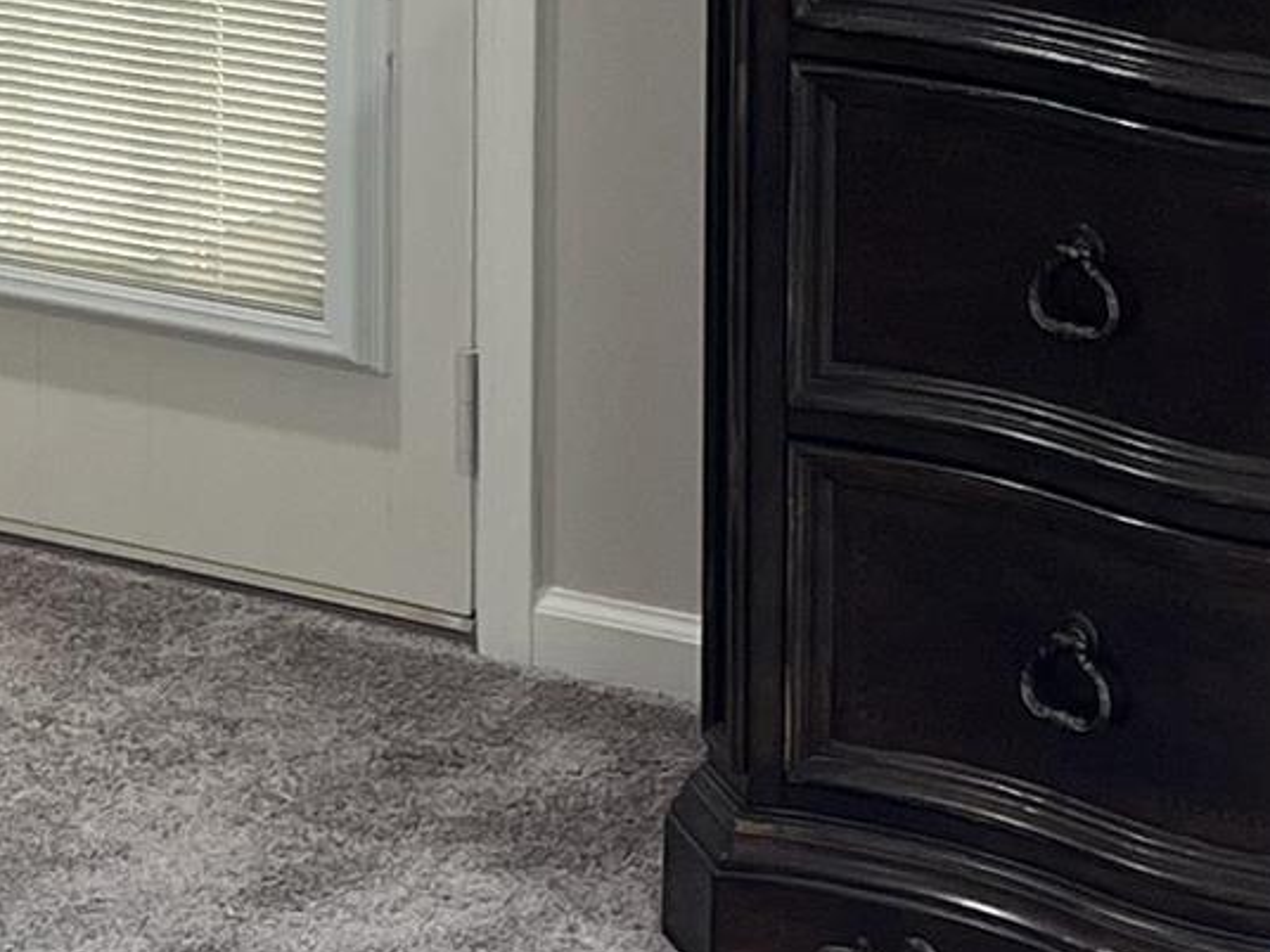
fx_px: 5467
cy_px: -815
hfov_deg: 13.2
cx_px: 355
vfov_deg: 9.4
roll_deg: +0.0
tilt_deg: -4.3
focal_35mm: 149
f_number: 1.5
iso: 64
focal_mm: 5.7
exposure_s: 1/60
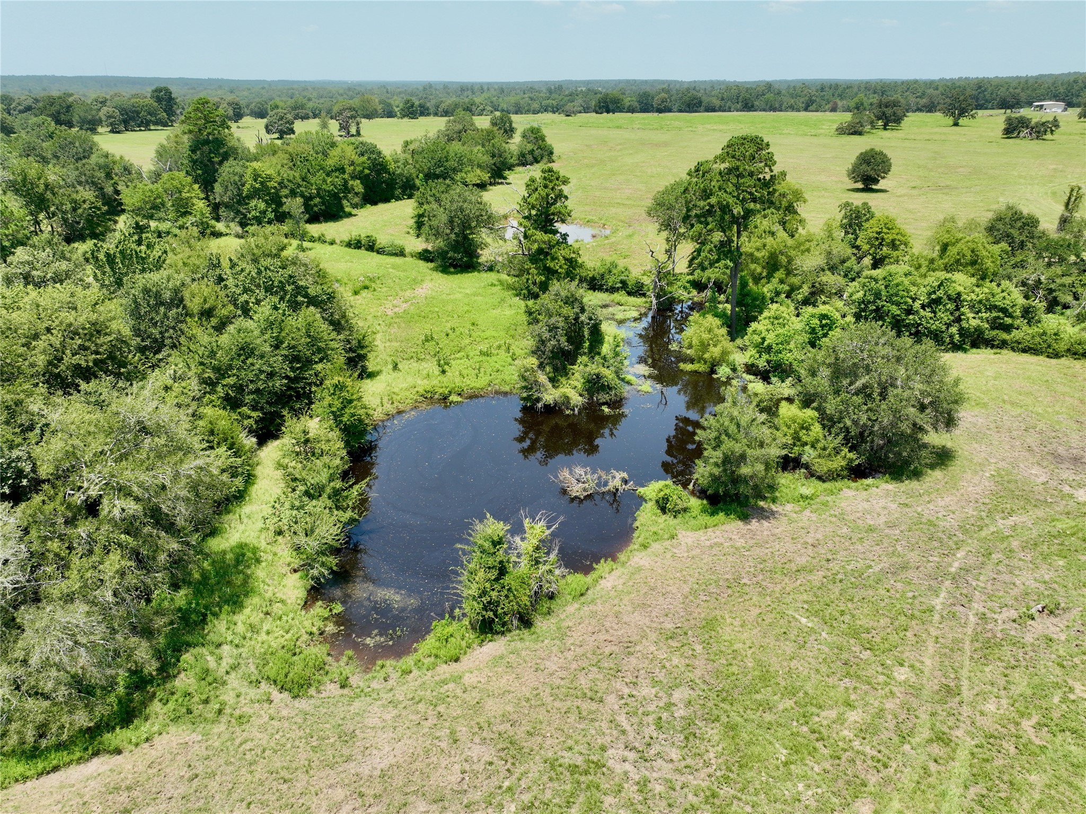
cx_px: 543
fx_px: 753
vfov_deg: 56.8
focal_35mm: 24
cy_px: 407
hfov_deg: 71.6
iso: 150
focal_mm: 12.29
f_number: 2.8
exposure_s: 1/1250
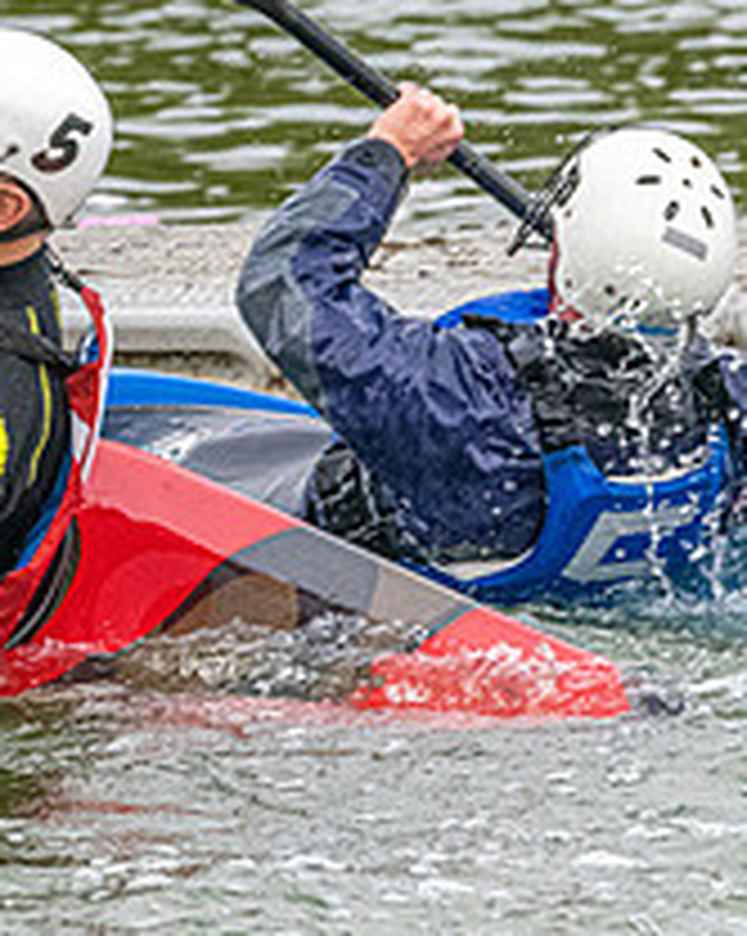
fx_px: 33488
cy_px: 613
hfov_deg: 1.3
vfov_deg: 1.6
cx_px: 151
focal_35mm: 1210
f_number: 7.1
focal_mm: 400
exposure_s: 1/2000
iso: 3200
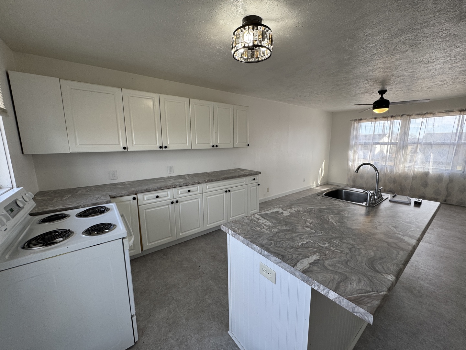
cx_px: 233
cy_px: 175
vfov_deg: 85.7
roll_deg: +1.3
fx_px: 188
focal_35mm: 14
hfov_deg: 102.1
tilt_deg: -10.2
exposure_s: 1/120
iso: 80
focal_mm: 2.22
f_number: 2.2
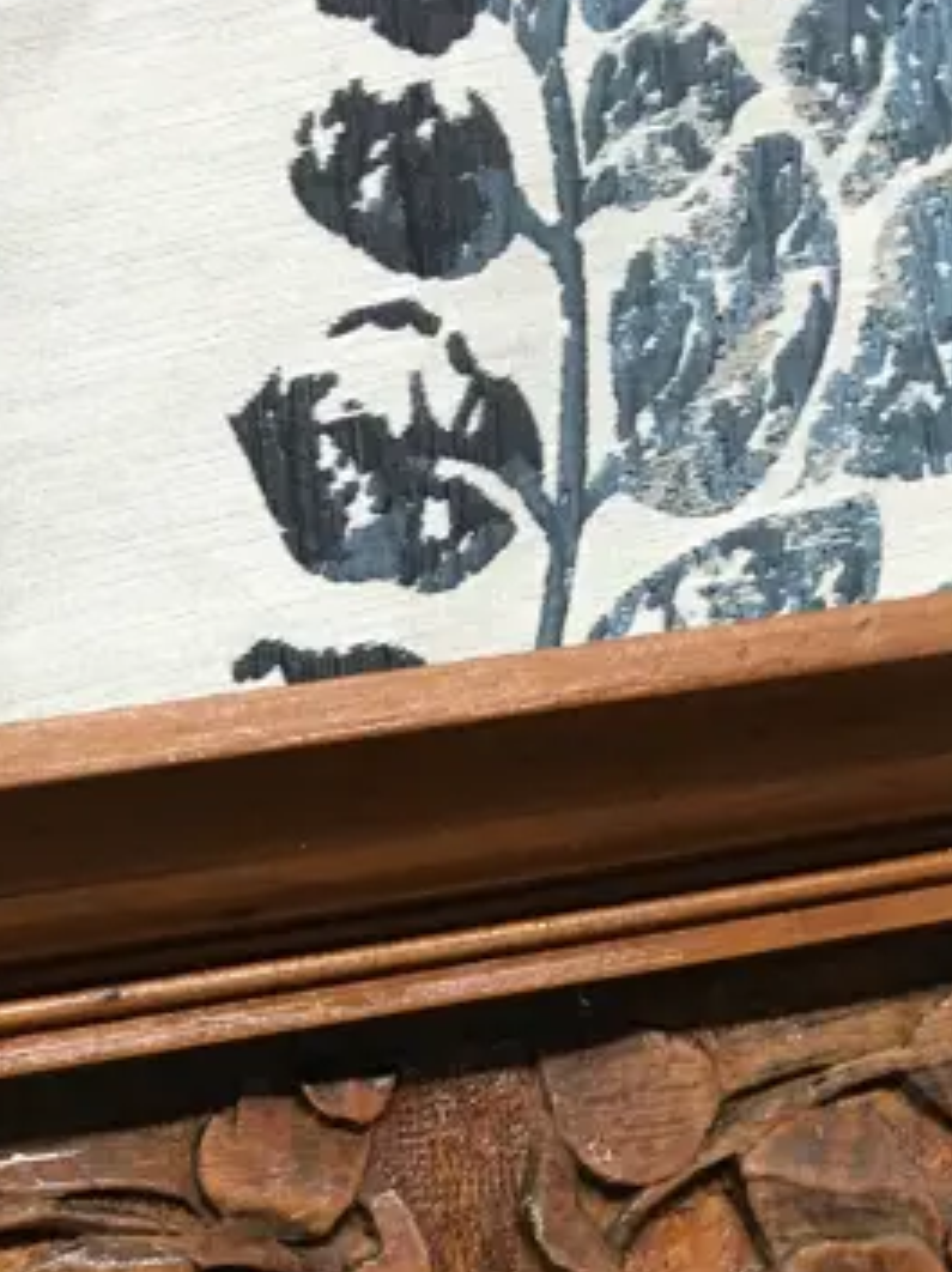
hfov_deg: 17.5
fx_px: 3084
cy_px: 1725
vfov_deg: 20.9
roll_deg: +9.4
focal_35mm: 84
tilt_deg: -17.0
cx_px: 507
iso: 160
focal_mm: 4.15
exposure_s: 1/33
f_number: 2.2
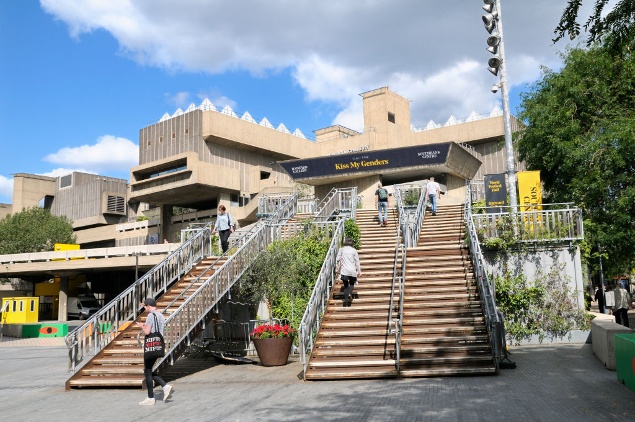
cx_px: 318
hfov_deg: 57.3
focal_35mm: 33
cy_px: 211
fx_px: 581
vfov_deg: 39.9
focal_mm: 22
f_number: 9
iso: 200
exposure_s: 1/500
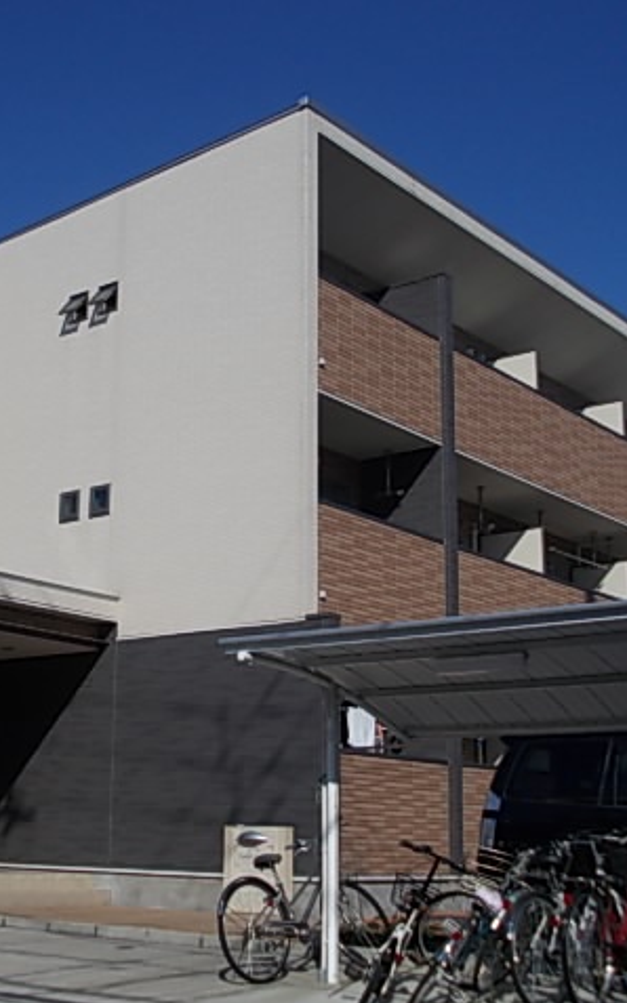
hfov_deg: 23.7
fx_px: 1477
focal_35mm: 54
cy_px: 503
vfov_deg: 37.5
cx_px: 160
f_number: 6.2
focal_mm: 5.3
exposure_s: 1/640
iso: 80
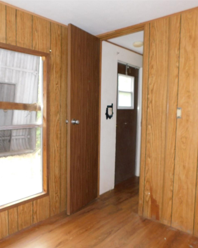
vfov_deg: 58.8
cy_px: 124
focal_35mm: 30
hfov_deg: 47.8
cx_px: 67
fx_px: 220
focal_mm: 4
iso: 200
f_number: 3
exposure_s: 1/30
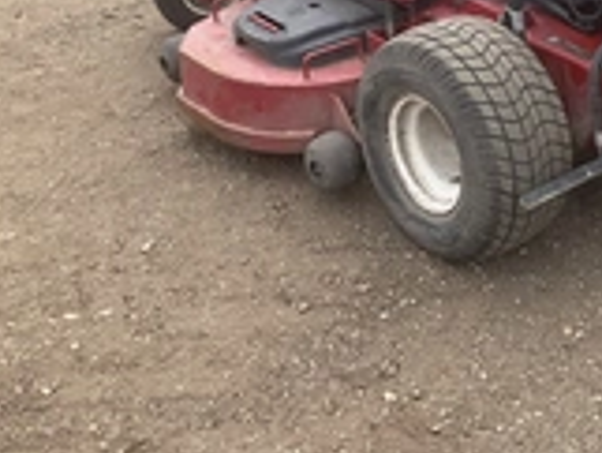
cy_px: -30
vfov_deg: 19.7
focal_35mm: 72
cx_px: 699
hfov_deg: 24.7
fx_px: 1253
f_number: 1.8
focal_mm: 3
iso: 25
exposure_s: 1/666
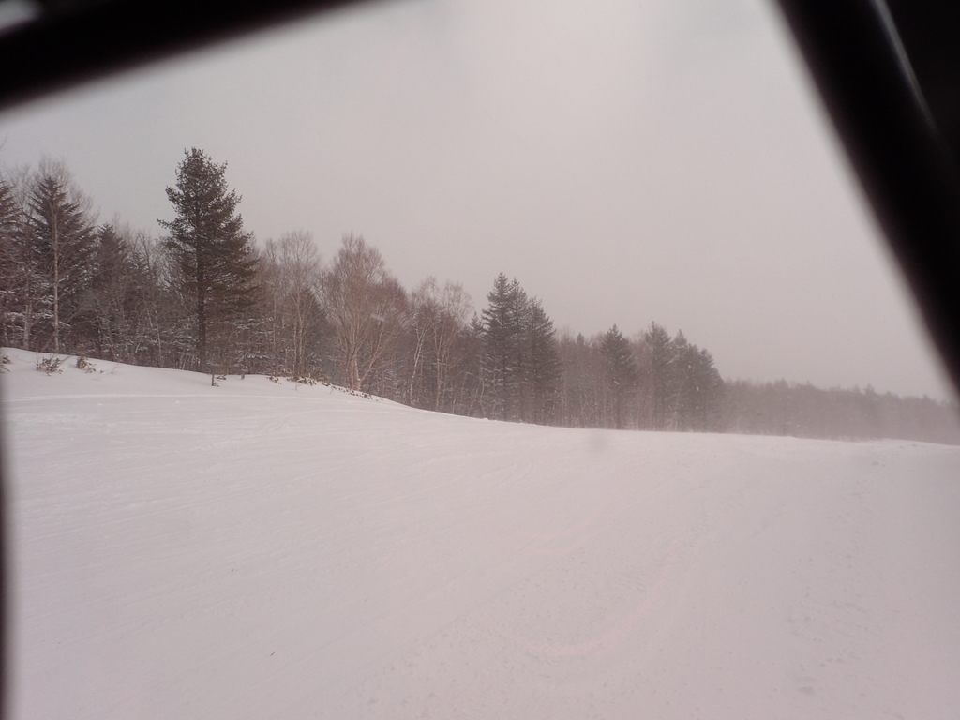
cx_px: 480
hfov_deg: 69.4
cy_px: 360
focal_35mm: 25
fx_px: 693
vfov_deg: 54.9
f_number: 8
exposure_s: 1/200
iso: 100
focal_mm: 4.5
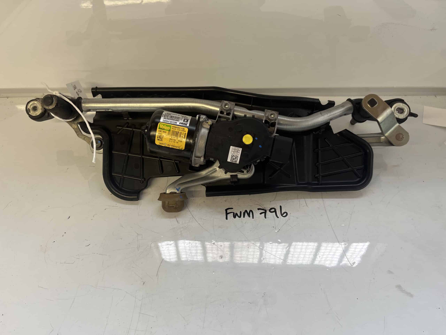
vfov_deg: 53.1
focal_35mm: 26
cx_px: 223
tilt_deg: -51.2
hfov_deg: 67.3
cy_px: 168
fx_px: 335
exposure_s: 1/121
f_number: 1.6
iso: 100
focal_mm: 5.1
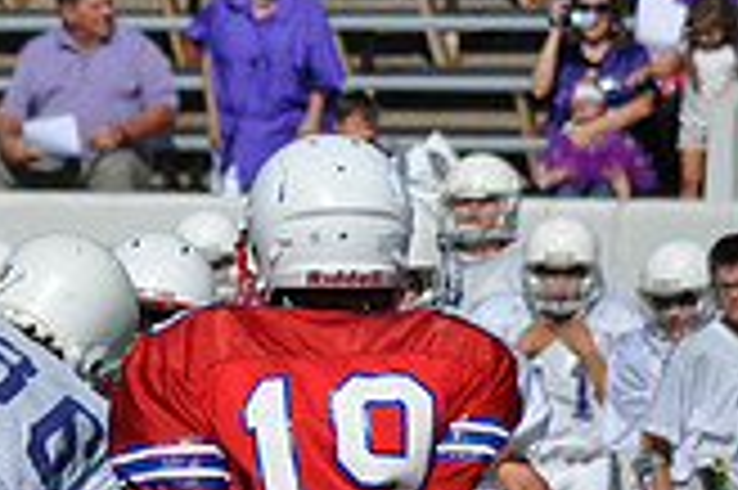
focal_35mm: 1061
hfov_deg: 1.9
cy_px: 582
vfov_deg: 1.3
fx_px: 21728
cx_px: -544
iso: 400
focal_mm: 200
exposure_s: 1/2000
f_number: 7.1
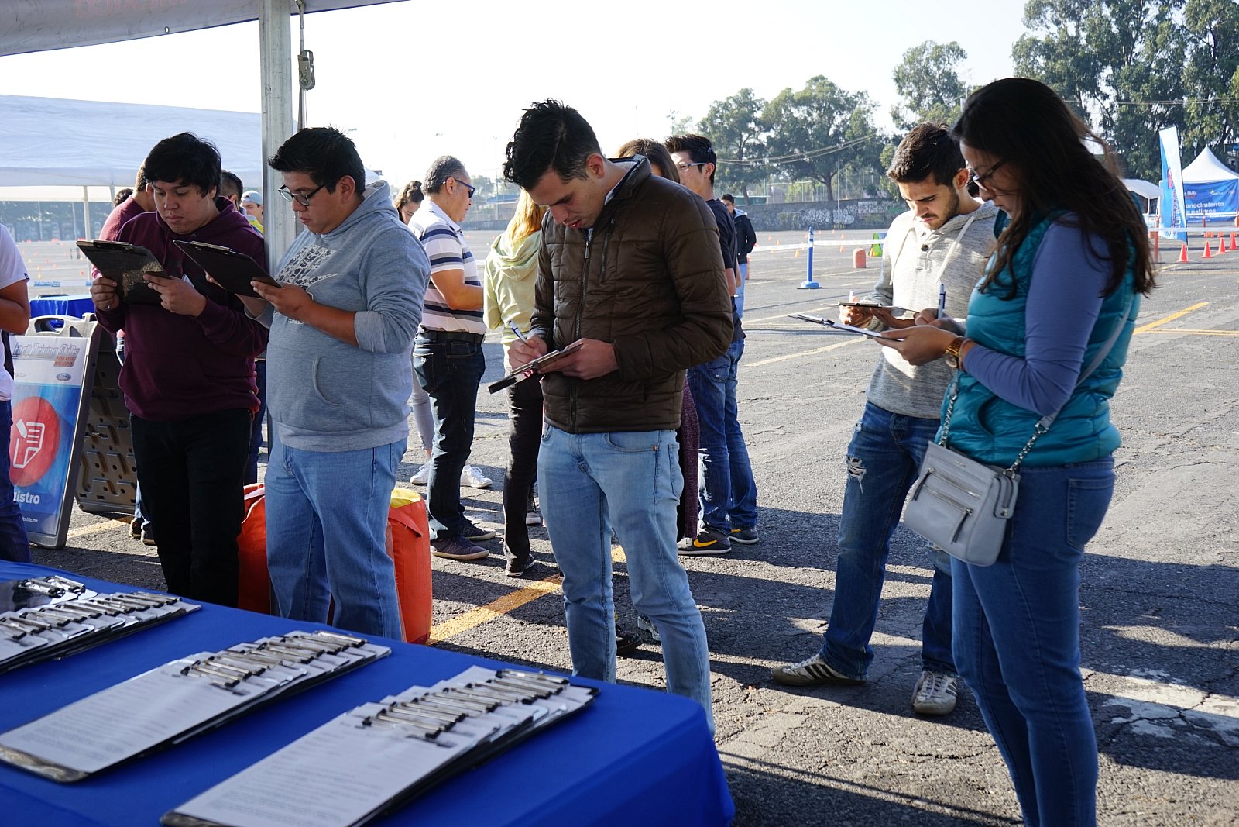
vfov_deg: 35.1
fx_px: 1308
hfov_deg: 50.7
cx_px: 620
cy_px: 414
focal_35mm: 38
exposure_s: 1/100
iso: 100
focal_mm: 38
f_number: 6.3
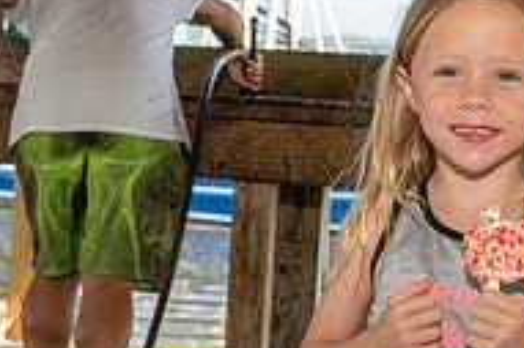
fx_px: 1411
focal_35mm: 97
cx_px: 263
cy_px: 167
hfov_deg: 21.0
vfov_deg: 14.1
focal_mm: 32
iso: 50
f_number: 5.6
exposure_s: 1/80
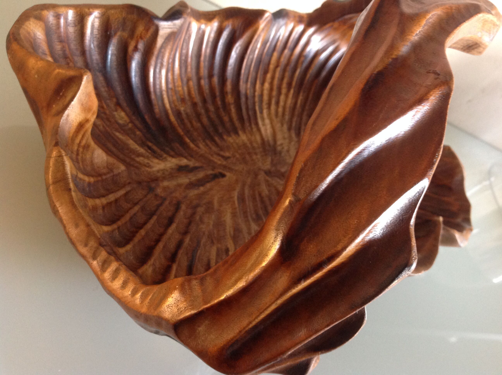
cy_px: 188
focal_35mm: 35
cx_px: 251
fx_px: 507
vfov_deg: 40.6
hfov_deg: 52.7
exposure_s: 1/15
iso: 250
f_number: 2.4
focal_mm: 4.28
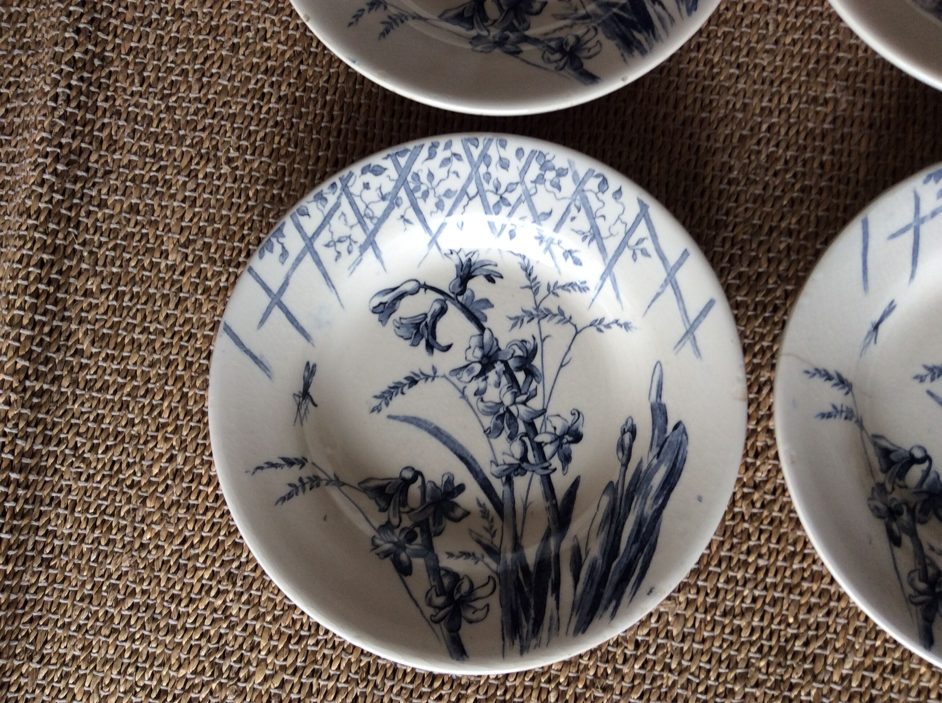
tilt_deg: -82.0
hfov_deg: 56.9
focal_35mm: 32
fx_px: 870
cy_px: 352
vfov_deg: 44.1
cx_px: 471
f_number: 2.4
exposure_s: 1/25
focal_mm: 3.3
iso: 40
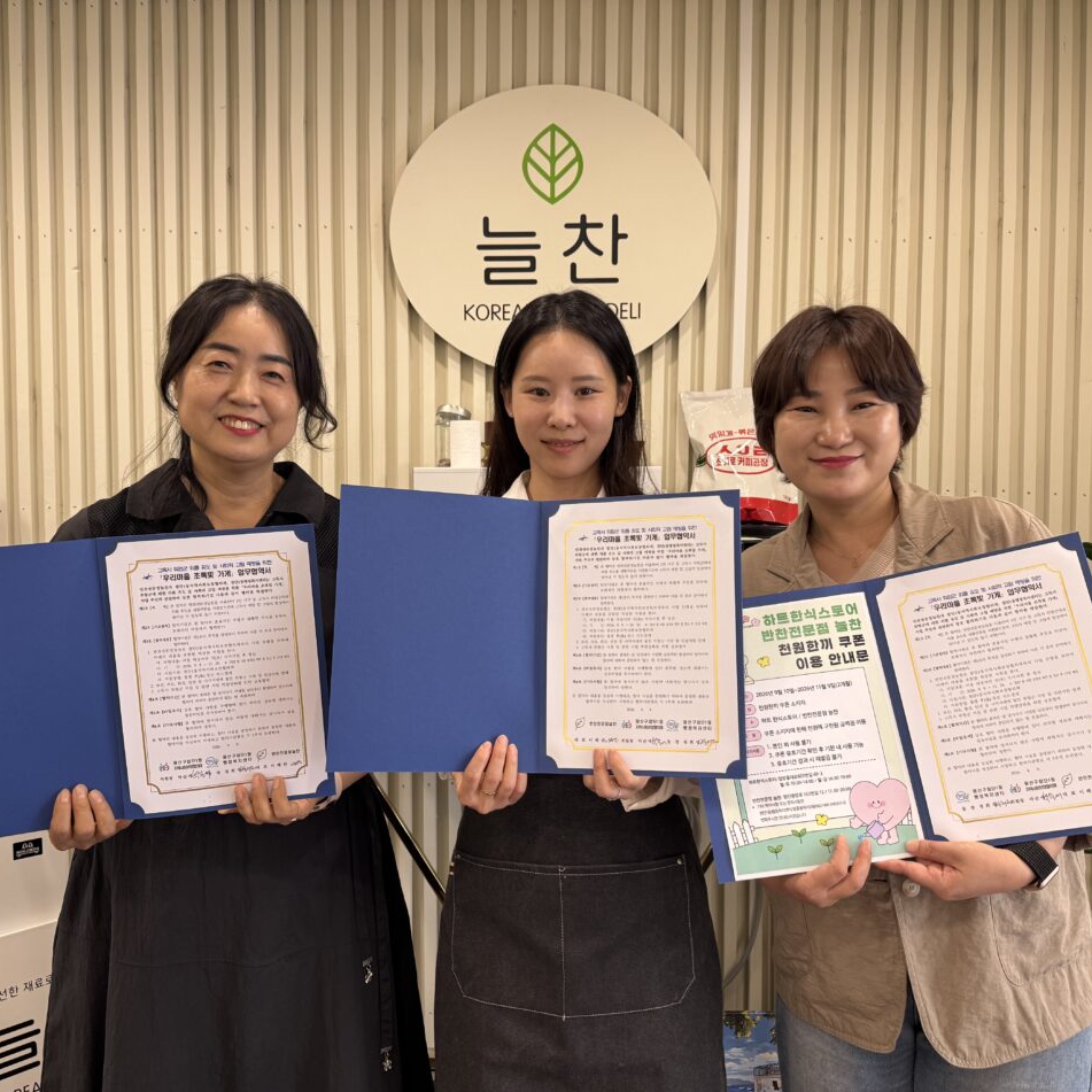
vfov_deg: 55.6
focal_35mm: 29
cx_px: 529
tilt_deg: -1.7
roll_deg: -0.1
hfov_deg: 55.6
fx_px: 1035
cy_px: 559
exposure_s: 1/120
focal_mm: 6.76
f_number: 1.78
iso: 125
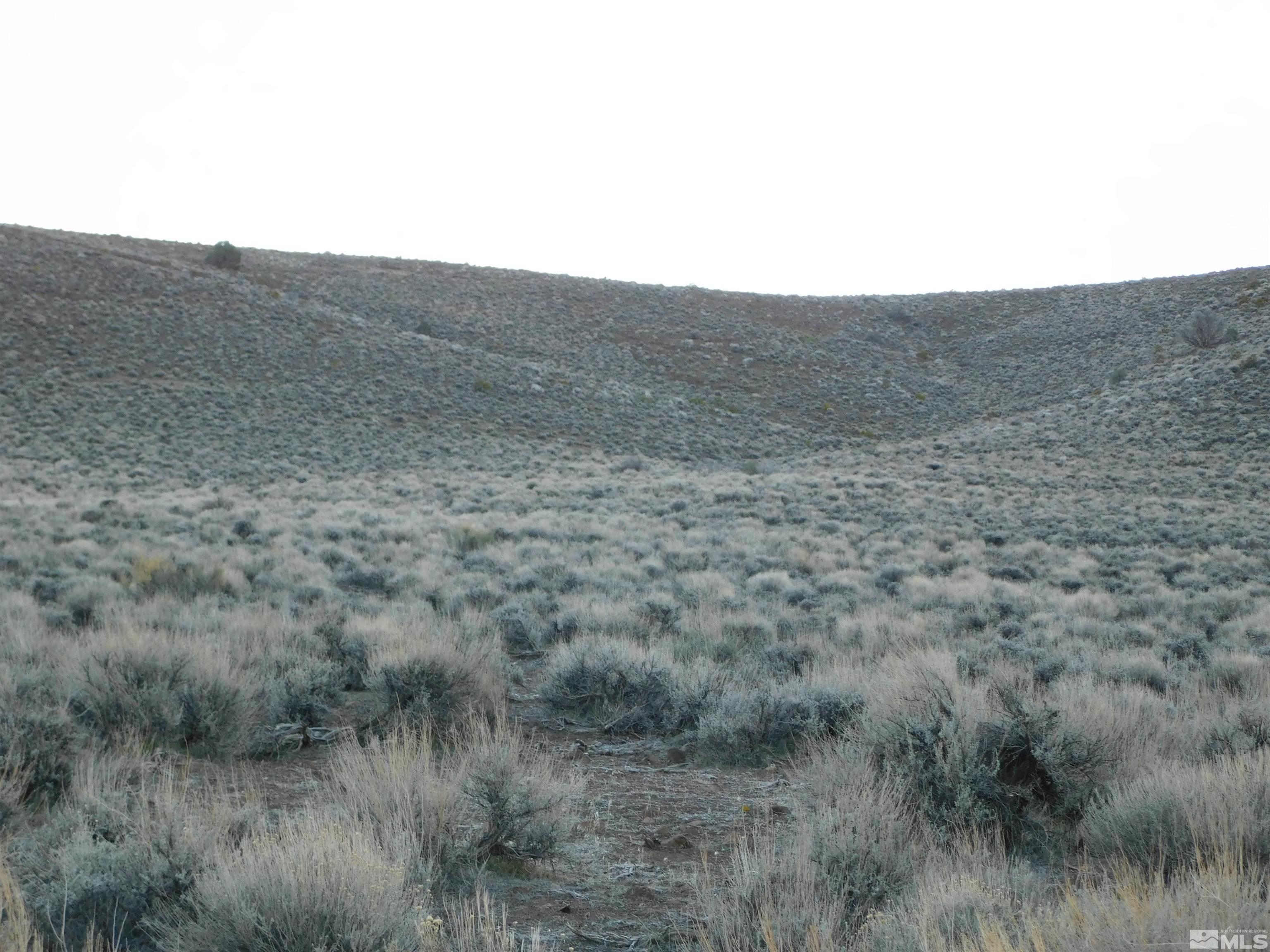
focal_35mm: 91
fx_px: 3339
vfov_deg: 16.2
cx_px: 635
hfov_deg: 21.5
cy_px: 476
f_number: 4.5
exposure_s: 1/50
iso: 125
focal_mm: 16.1
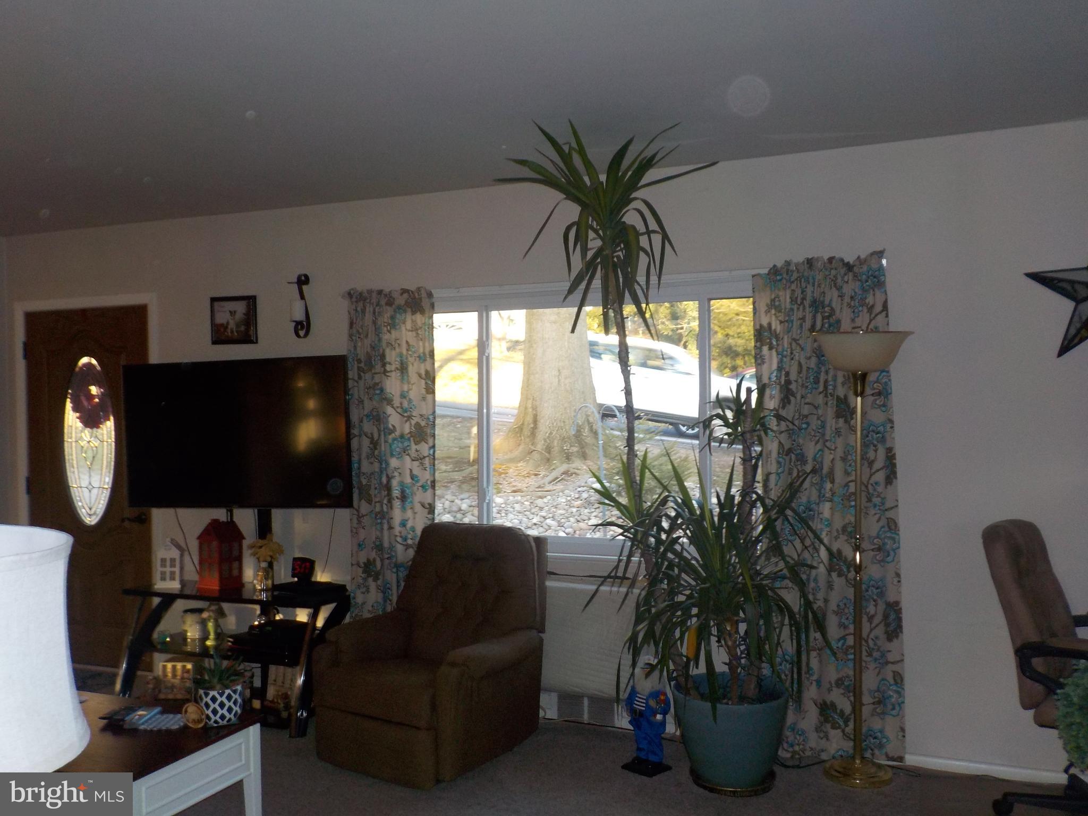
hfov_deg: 60.0
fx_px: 943
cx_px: 544
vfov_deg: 46.8
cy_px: 408
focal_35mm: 30
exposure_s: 1/30
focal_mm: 4.1
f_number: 3.3
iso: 200
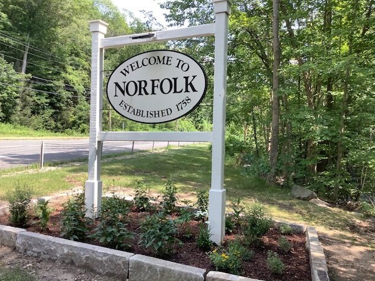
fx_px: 347
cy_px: 142
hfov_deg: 56.8
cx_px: 188
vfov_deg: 44.2
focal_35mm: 32
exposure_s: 1/260
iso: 25
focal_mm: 3.3
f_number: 2.4
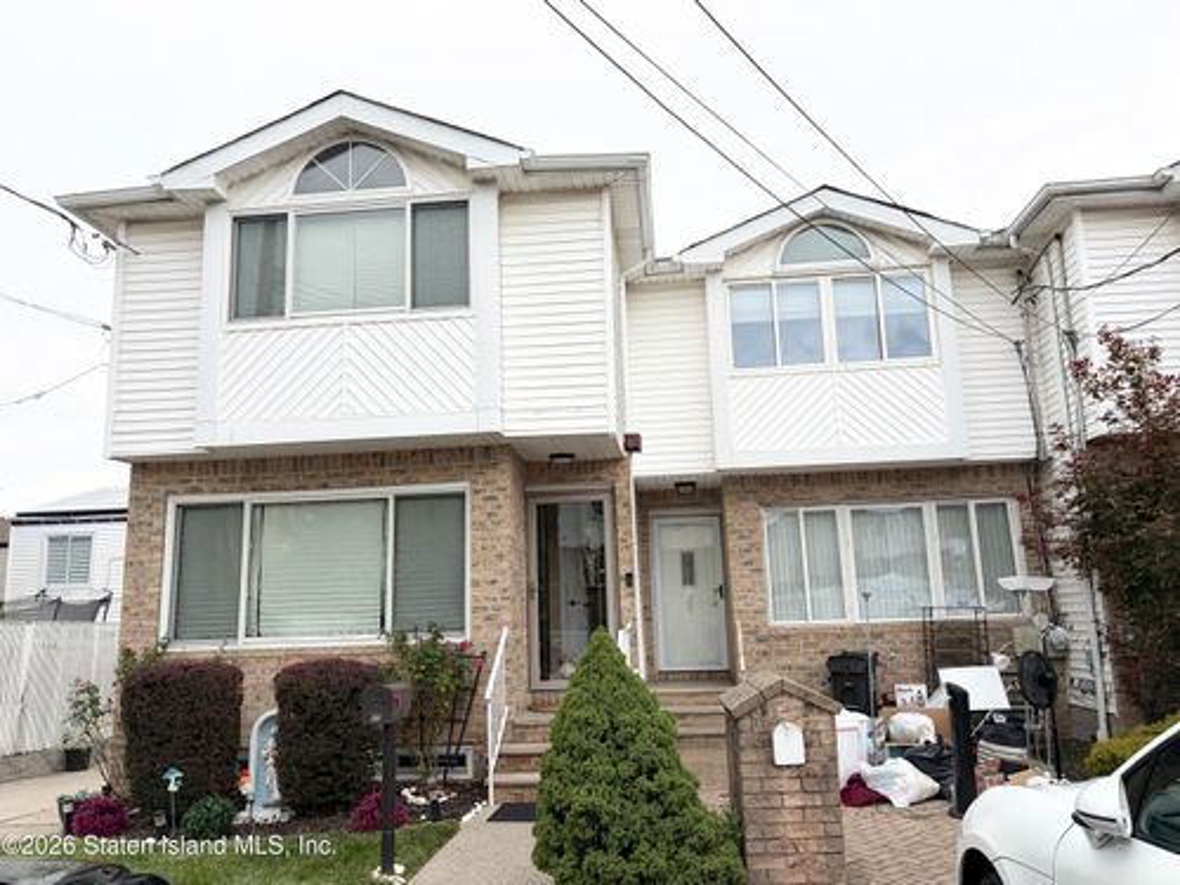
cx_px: 590
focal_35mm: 26
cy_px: 442
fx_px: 886
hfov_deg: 67.3
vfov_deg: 53.1
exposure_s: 1/122
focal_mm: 5.96
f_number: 1.6
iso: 125
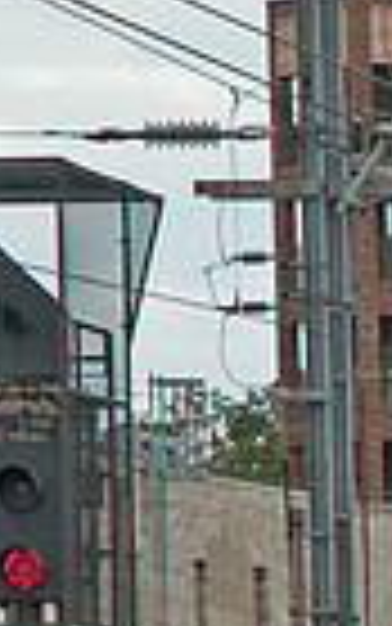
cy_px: 734
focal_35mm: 445
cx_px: 1126
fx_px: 7599
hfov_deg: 2.9
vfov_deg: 4.7
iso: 280
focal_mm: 70
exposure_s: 1/500
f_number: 5.6
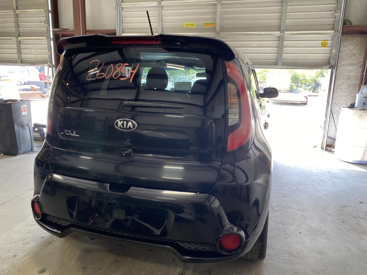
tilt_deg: -11.4
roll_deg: -1.5
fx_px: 276
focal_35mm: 26
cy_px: 138
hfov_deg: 67.3
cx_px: 184
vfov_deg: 53.1
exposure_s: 1/121
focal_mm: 4.25
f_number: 1.8
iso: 125
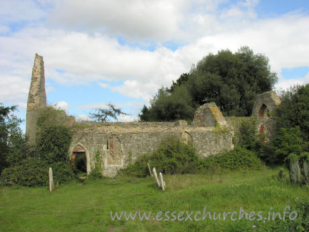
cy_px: 116
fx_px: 312
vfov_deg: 40.7
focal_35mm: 35
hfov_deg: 52.6
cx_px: 154
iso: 50
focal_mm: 8.9
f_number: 6.3
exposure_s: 1/173
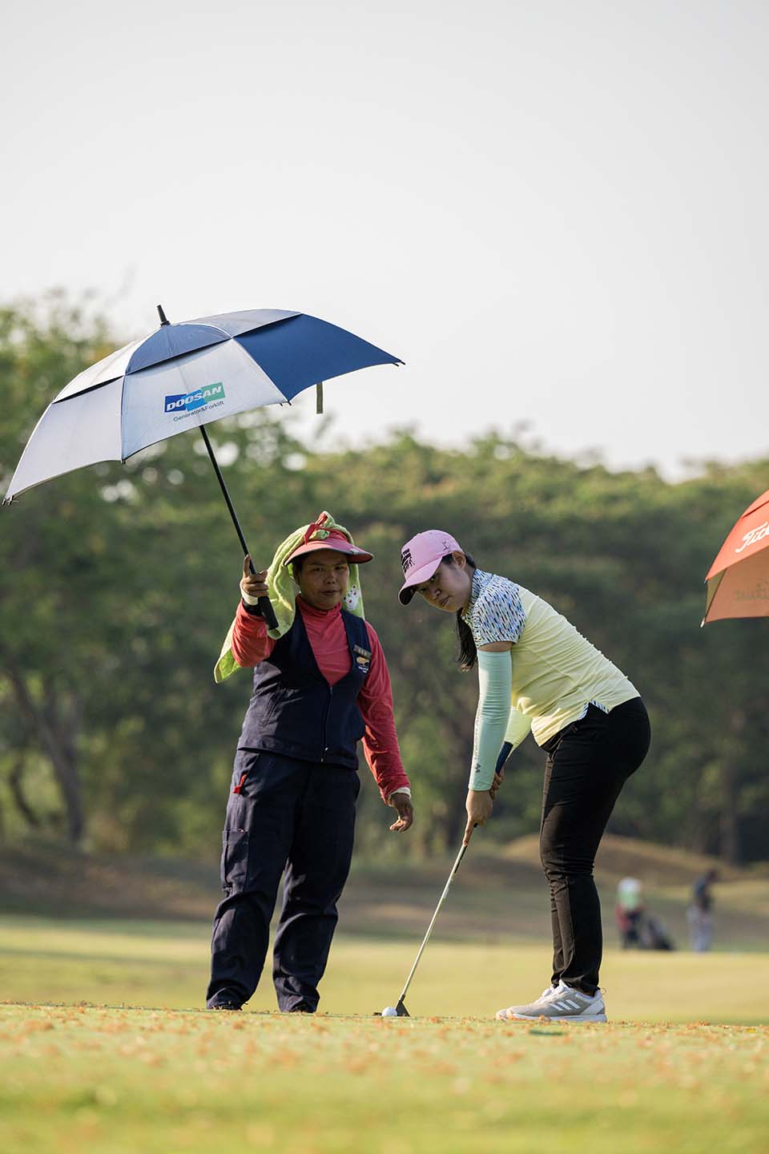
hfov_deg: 6.9
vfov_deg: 10.3
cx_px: 384
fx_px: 6408
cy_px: 577
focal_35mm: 200
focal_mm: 200
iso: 1000
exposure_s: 1/2500
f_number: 4
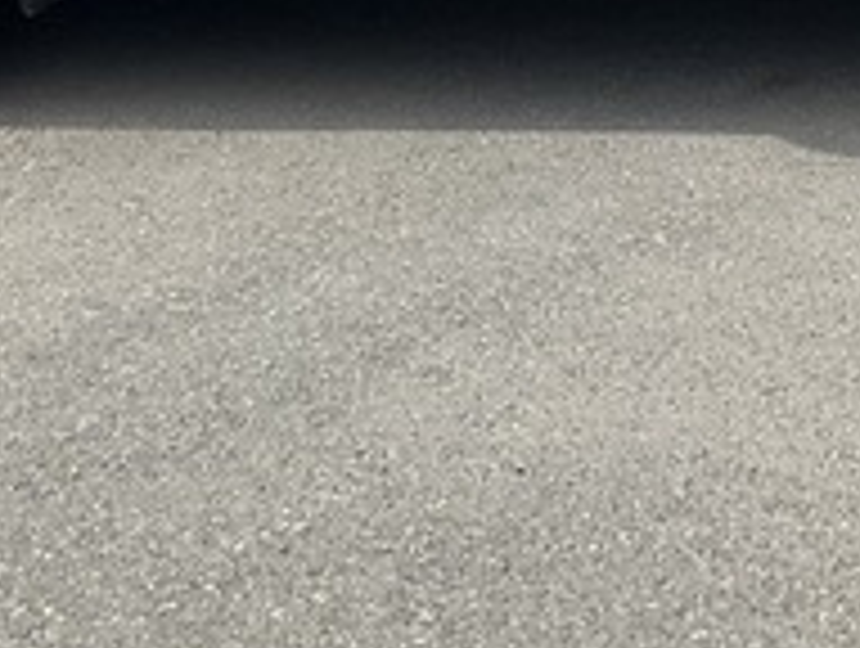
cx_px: 603
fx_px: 2414
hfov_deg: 20.1
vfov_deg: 14.4
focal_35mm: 97
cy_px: -292
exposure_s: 1/2320
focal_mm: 3
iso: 25
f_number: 1.8
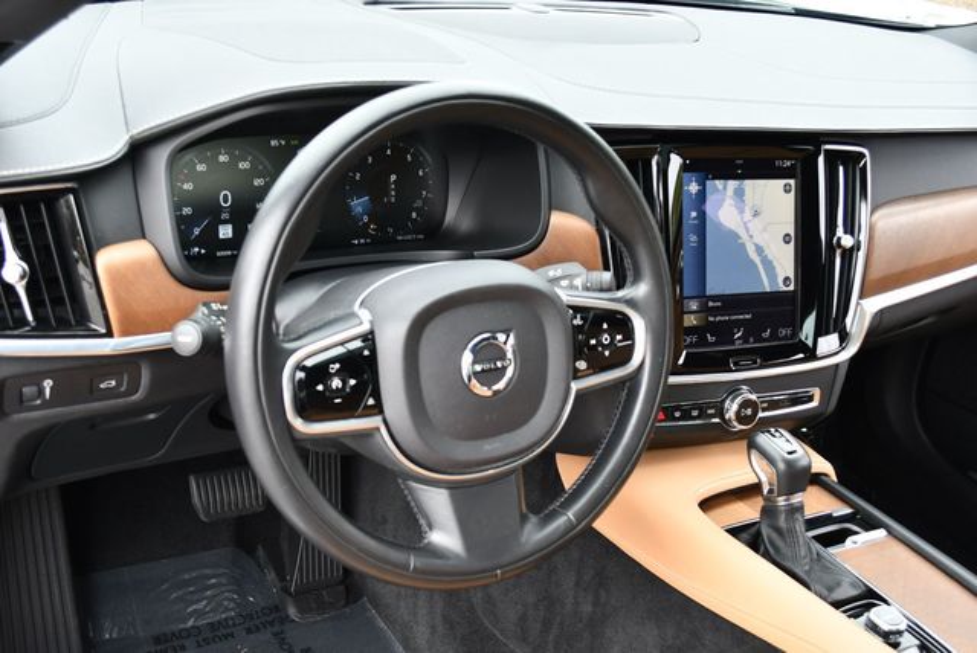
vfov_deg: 30.6
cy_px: 326
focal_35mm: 44
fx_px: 1195
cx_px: 488
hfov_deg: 44.5
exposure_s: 1/250
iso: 400
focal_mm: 22
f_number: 4.5
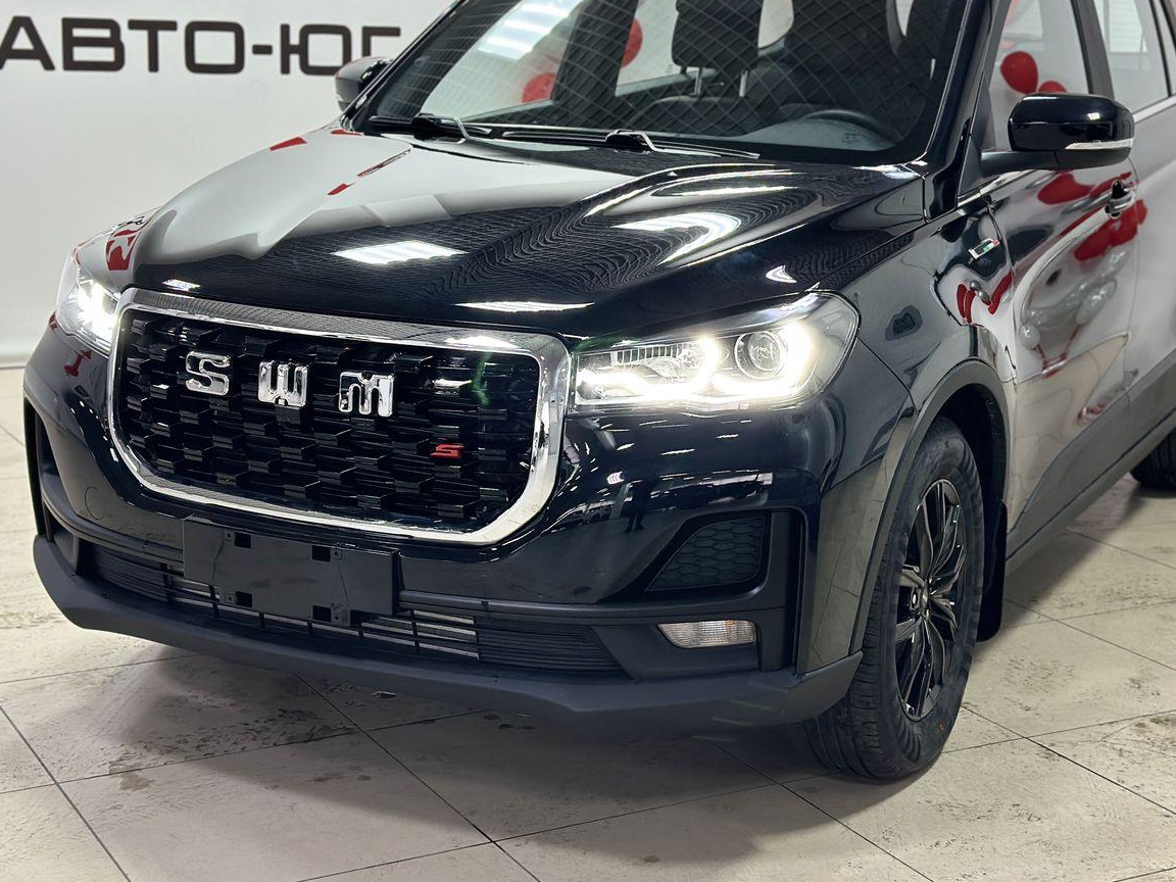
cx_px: 633
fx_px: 2038
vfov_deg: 24.4
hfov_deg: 32.2
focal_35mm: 60
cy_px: 347
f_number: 1.78
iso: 160
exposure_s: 1/100
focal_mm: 6.86
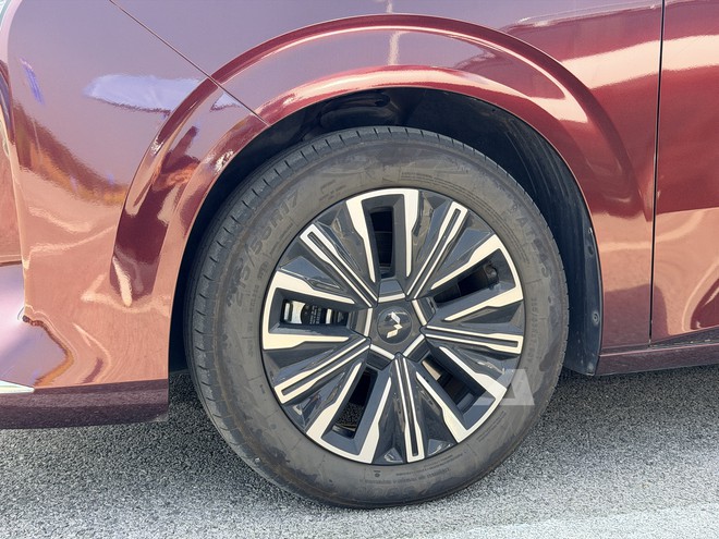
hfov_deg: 39.7
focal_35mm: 48
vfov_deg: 30.3
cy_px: 270
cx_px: 360
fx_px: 997
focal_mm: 6.76
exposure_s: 1/574
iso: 80
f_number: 1.78
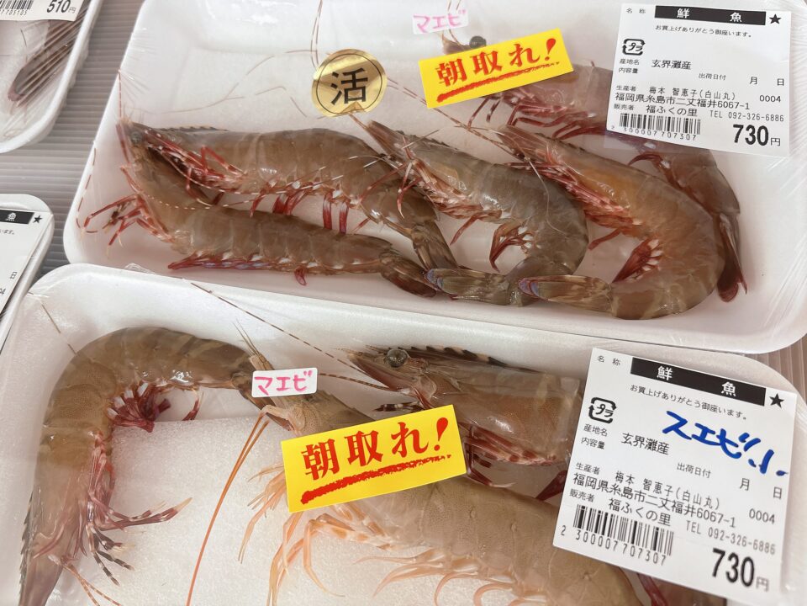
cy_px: 303
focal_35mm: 26
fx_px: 606
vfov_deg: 53.1
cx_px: 404
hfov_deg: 67.3
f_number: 1.6
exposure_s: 1/60
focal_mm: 5.96
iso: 160
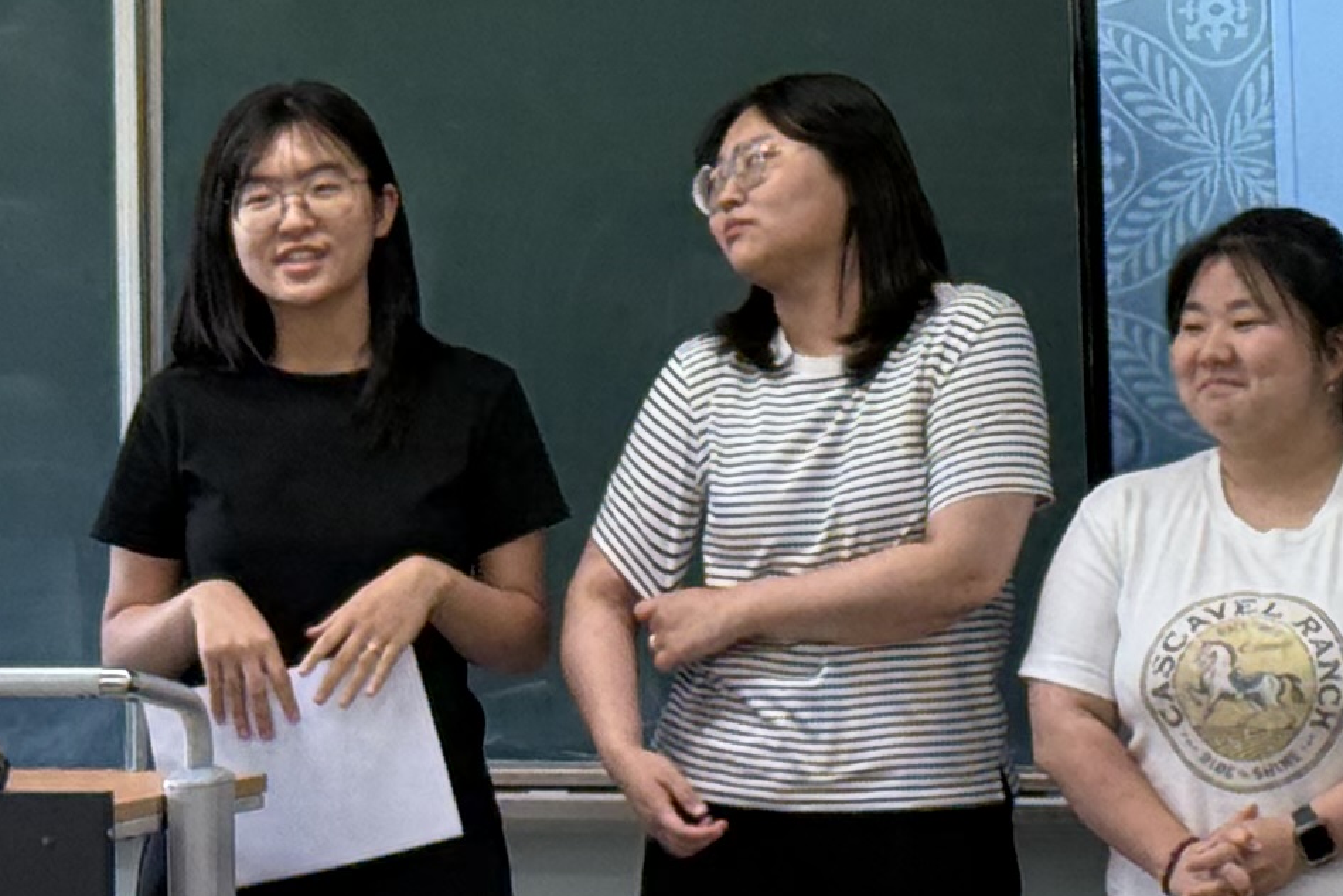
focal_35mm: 212
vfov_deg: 6.5
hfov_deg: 9.6
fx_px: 7909
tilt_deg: +0.3
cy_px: 133
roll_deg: +0.6
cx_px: 1417
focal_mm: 6.76
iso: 100
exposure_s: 1/120
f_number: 1.78
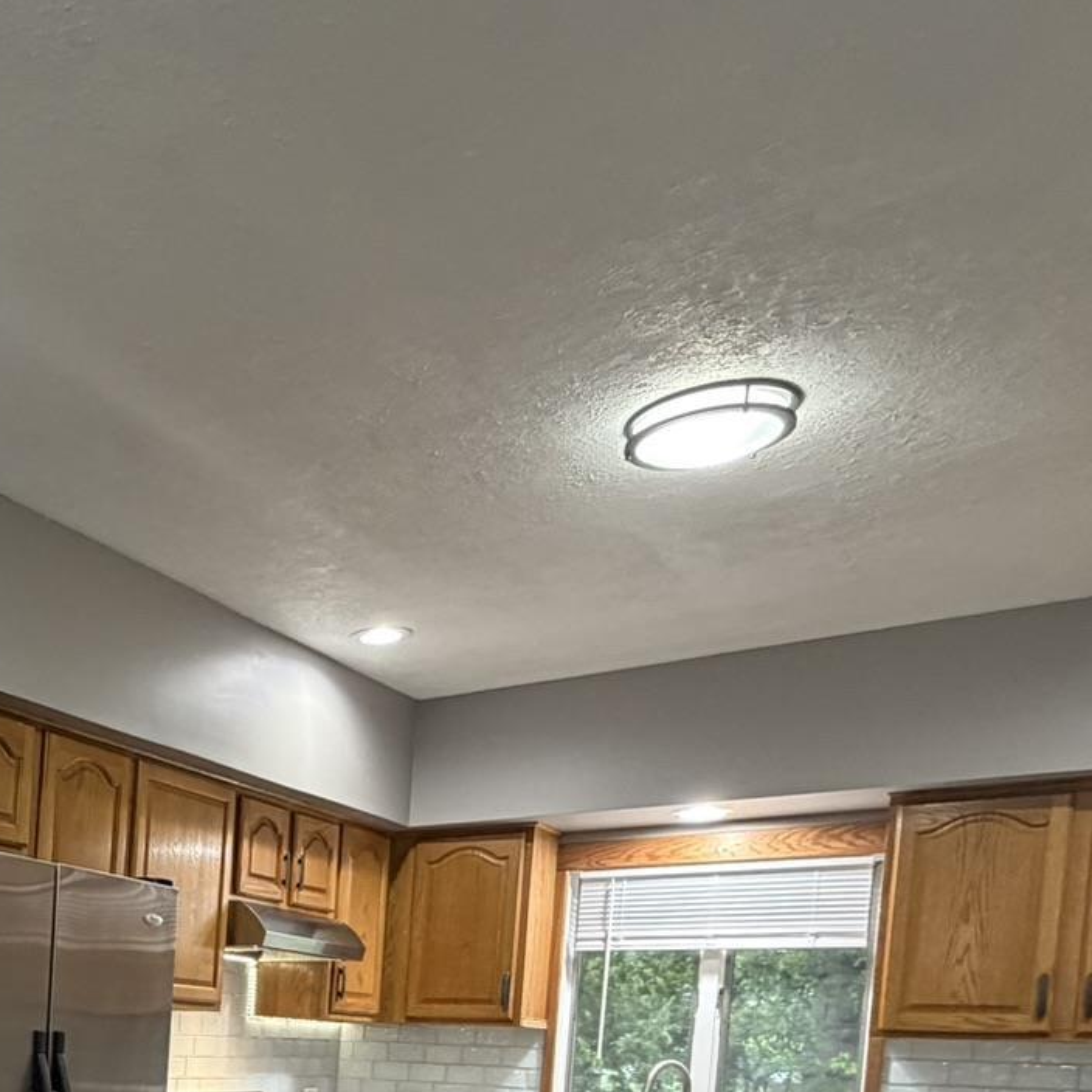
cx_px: -99
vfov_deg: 39.9
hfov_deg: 38.4
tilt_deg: -4.0
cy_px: 1117
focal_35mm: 36
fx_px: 1285
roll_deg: -1.7
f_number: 2.2
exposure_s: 1/60
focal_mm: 2.22
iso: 320
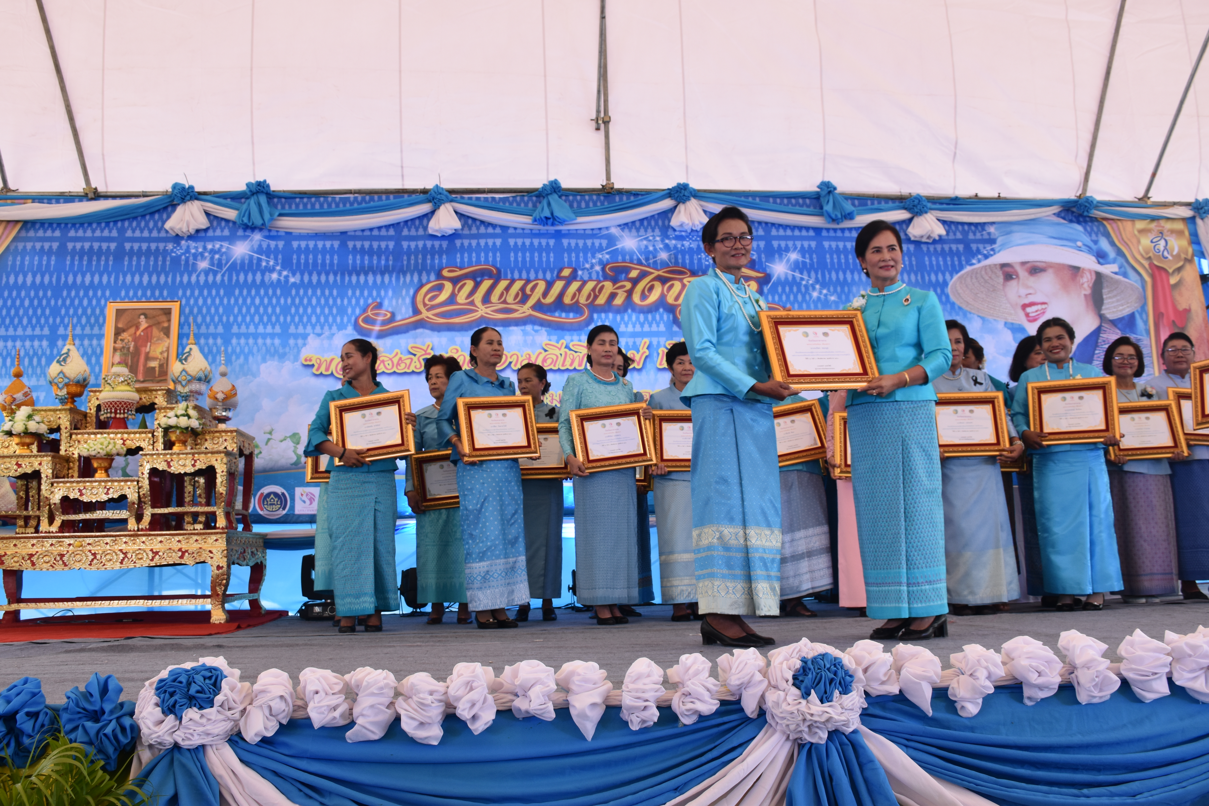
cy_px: 403
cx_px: 604
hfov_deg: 57.2
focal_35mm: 33
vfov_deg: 40.0
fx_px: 1108
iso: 400
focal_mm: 22
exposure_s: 1/250
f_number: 8
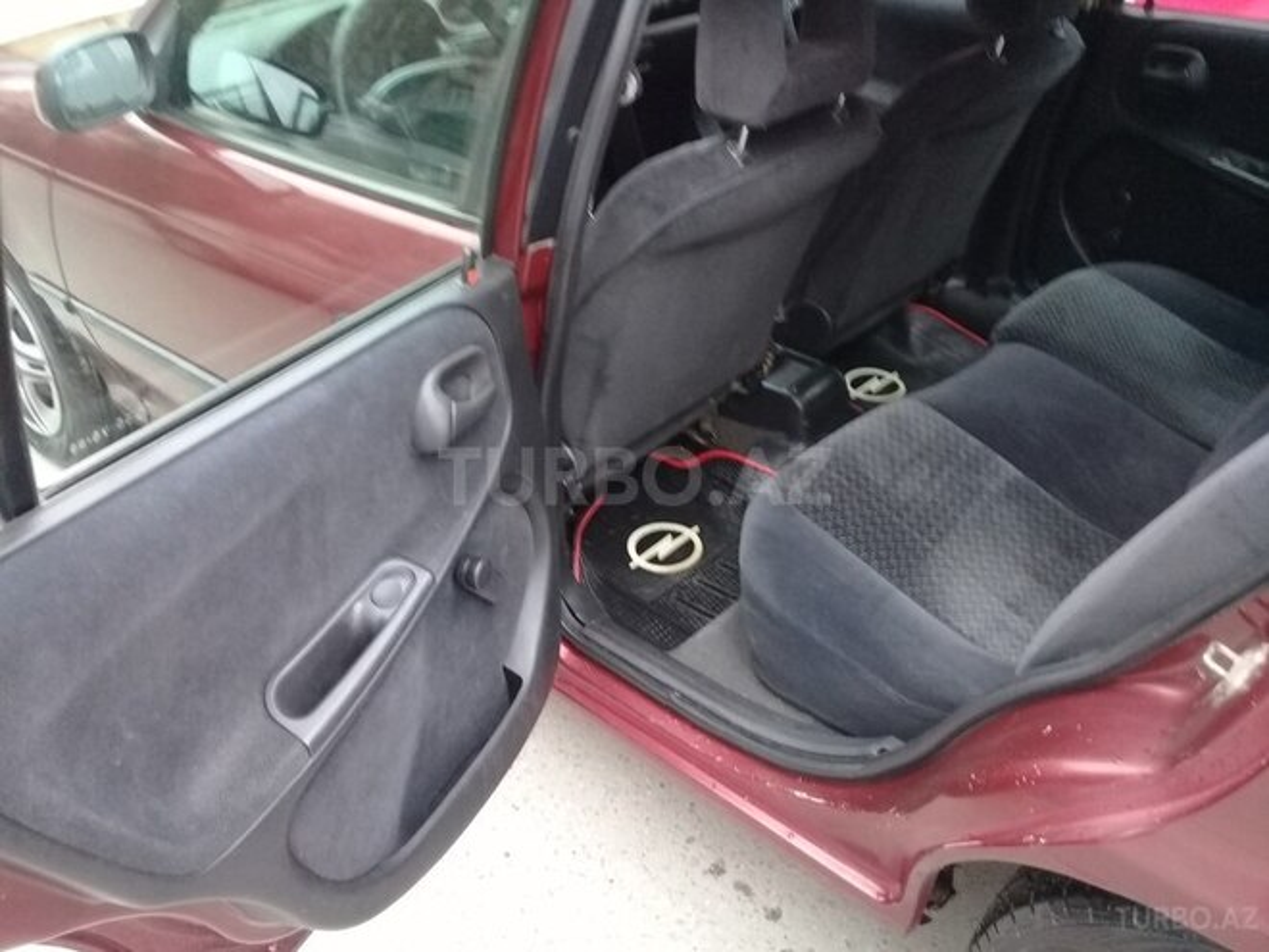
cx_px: 634
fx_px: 1136
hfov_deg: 58.4
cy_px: 476
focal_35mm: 31
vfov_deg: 45.4
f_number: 2.2
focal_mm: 3.3
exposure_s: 1/33
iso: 200
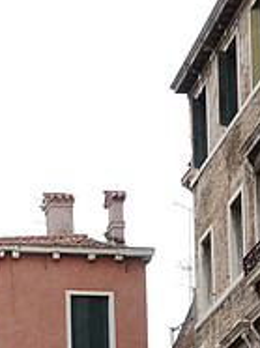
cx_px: -72
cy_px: 531
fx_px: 1506
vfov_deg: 12.5
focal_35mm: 150
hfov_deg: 9.7
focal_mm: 18.51
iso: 125
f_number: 4
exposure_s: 1/100
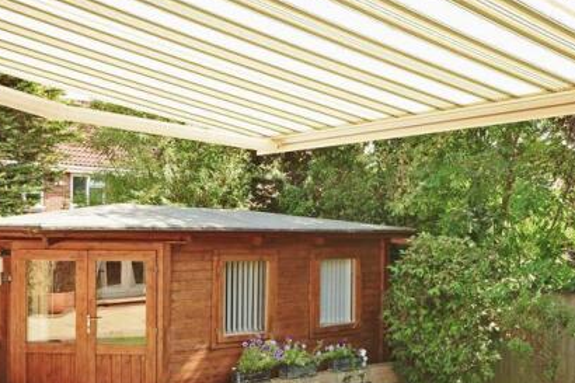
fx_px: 766
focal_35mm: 48
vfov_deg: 28.0
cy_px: 231
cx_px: 304
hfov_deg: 41.1
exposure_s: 1/50
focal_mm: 20
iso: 200
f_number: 8
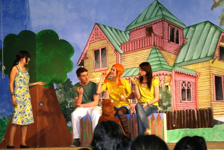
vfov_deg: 13.0
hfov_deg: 19.5
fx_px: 653
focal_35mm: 105
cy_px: 75
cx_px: 112
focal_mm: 70
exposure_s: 1/125
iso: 400
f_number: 5.6
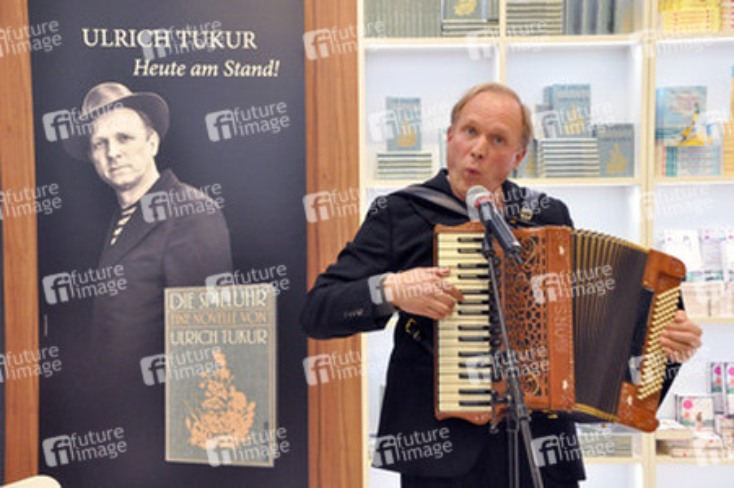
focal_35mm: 52
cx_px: 367
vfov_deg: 25.7
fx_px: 1070
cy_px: 244
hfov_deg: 37.9
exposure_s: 1/100
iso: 2000
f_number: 5
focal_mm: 35
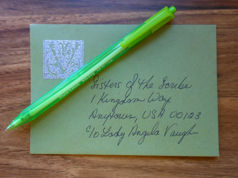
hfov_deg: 55.4
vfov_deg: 42.9
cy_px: 89
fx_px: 227
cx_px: 119
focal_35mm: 33
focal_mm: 5.9
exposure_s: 1/8
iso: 400
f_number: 4
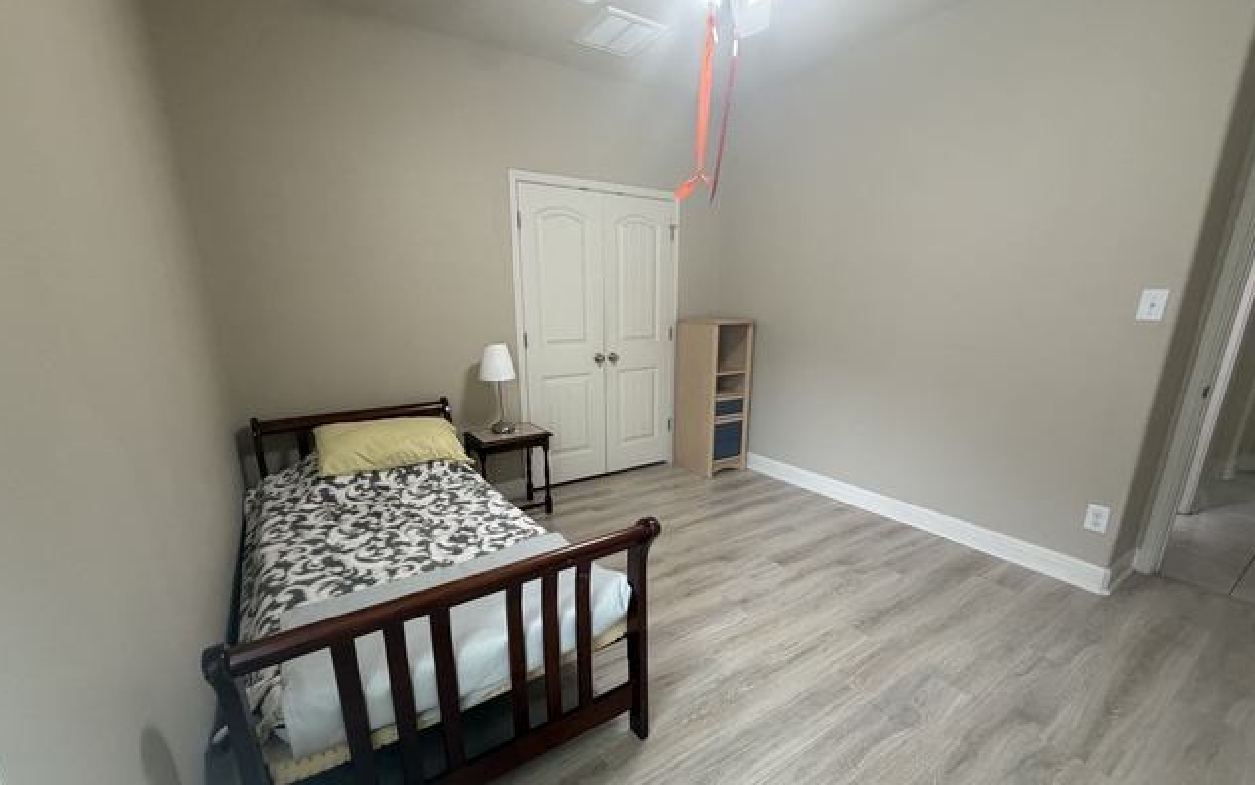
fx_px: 513
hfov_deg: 101.4
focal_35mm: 15
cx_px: 627
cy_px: 436
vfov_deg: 74.6
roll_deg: +0.2
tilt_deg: -16.2
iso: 320
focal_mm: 2.22
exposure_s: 1/115
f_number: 2.2
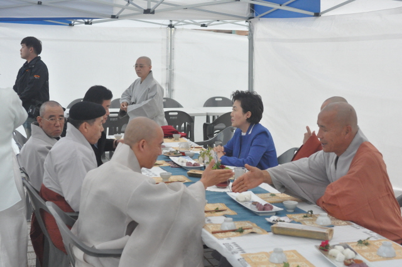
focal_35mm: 60
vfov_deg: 22.6
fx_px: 669
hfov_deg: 33.4
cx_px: 201
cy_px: 134
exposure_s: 1/1000
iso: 2000
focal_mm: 40
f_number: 4.5
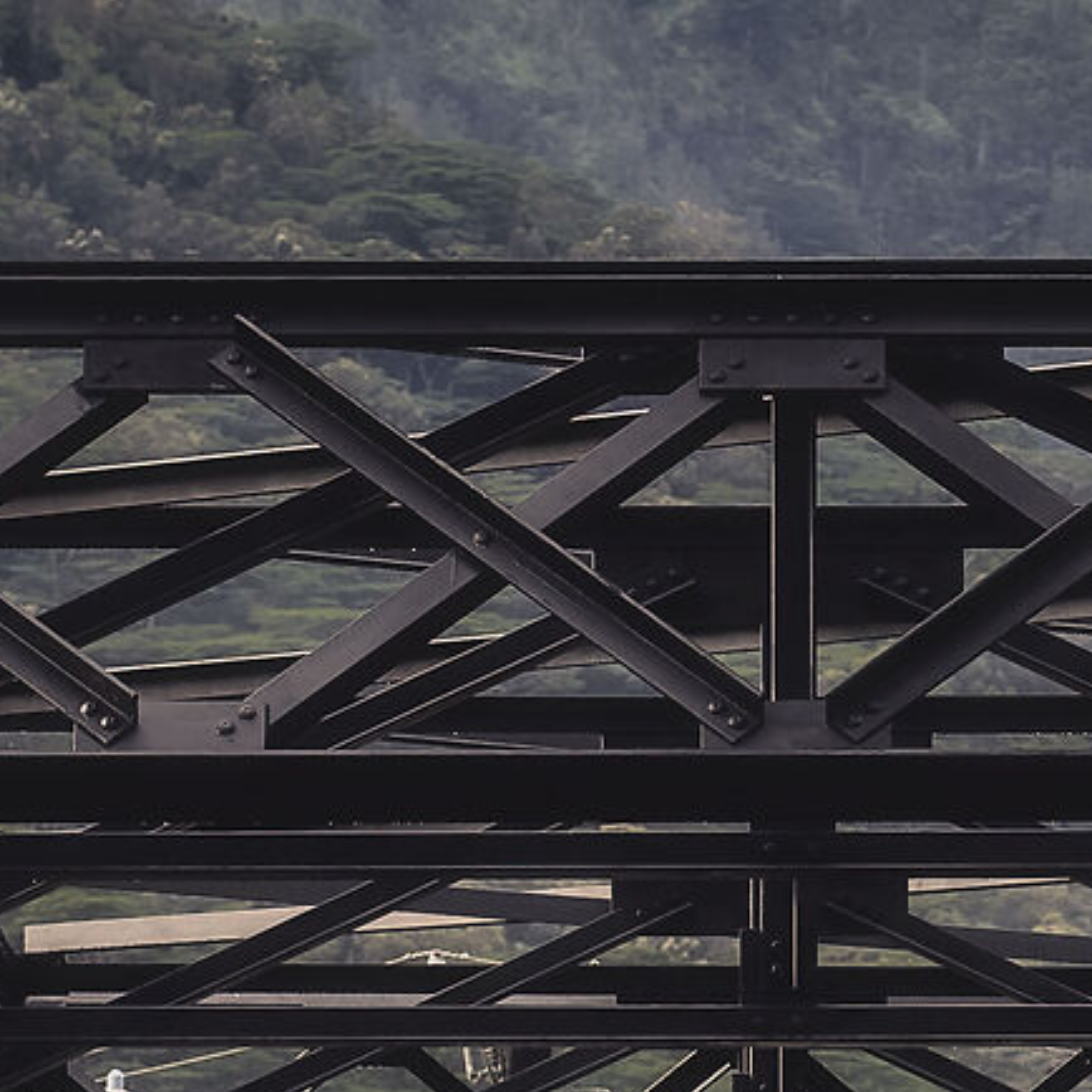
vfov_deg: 3.6
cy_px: 946
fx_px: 17131
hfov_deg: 3.7
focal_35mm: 480
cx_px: 730
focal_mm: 102
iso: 200
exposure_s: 1/200
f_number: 5.6
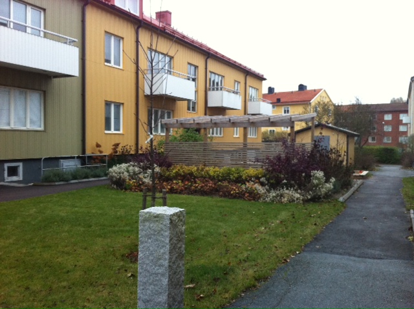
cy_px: 154
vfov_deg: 40.6
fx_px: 418
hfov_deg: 52.7
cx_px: 207
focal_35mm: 35
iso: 125
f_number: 2.8
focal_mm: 3.85
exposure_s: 1/15
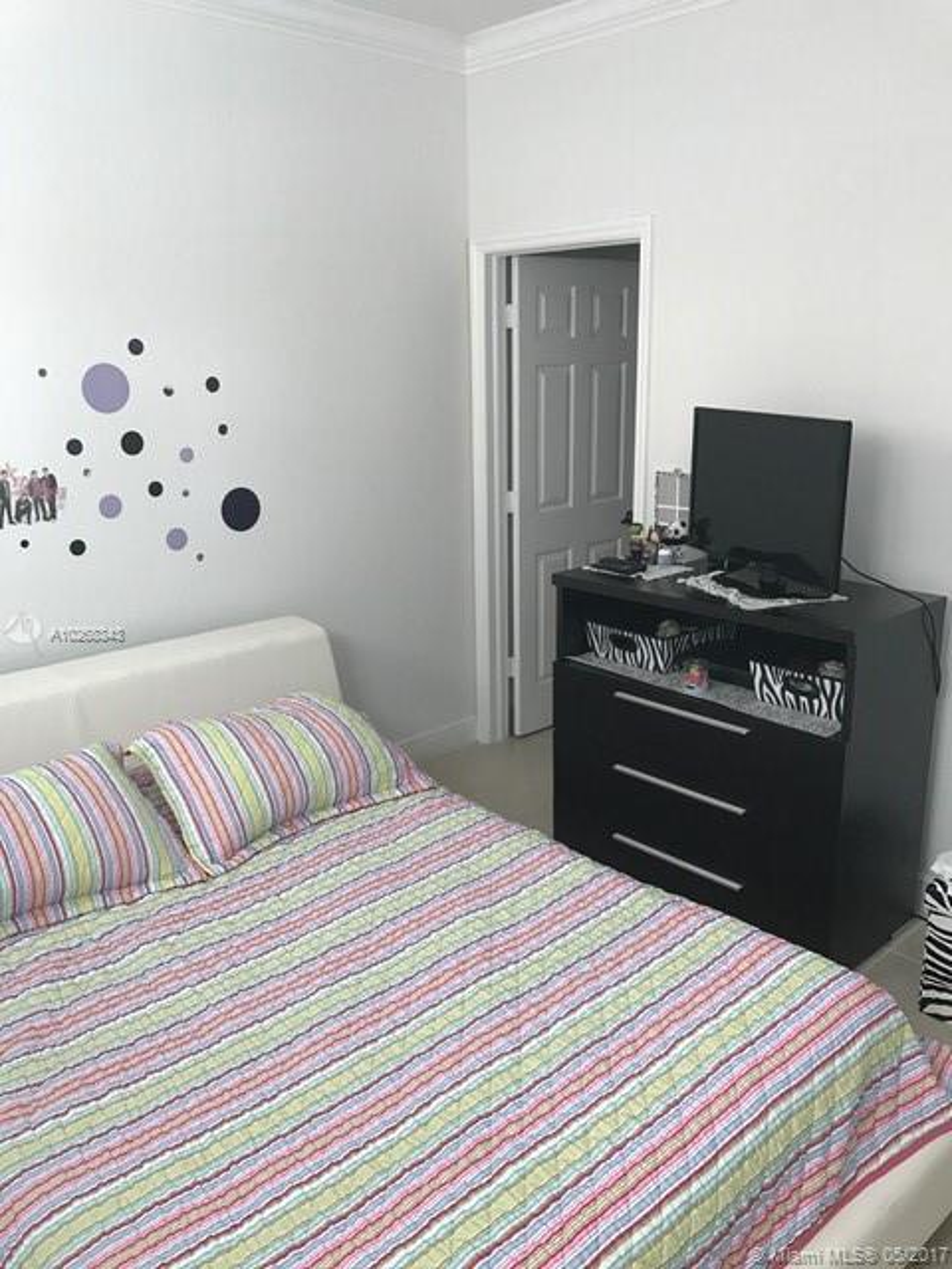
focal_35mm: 28
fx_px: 1027
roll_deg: +0.4
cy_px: 634
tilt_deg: -13.7
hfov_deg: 49.7
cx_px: 476
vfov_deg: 63.4
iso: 32
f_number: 1.8
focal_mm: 3.99
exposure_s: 1/24
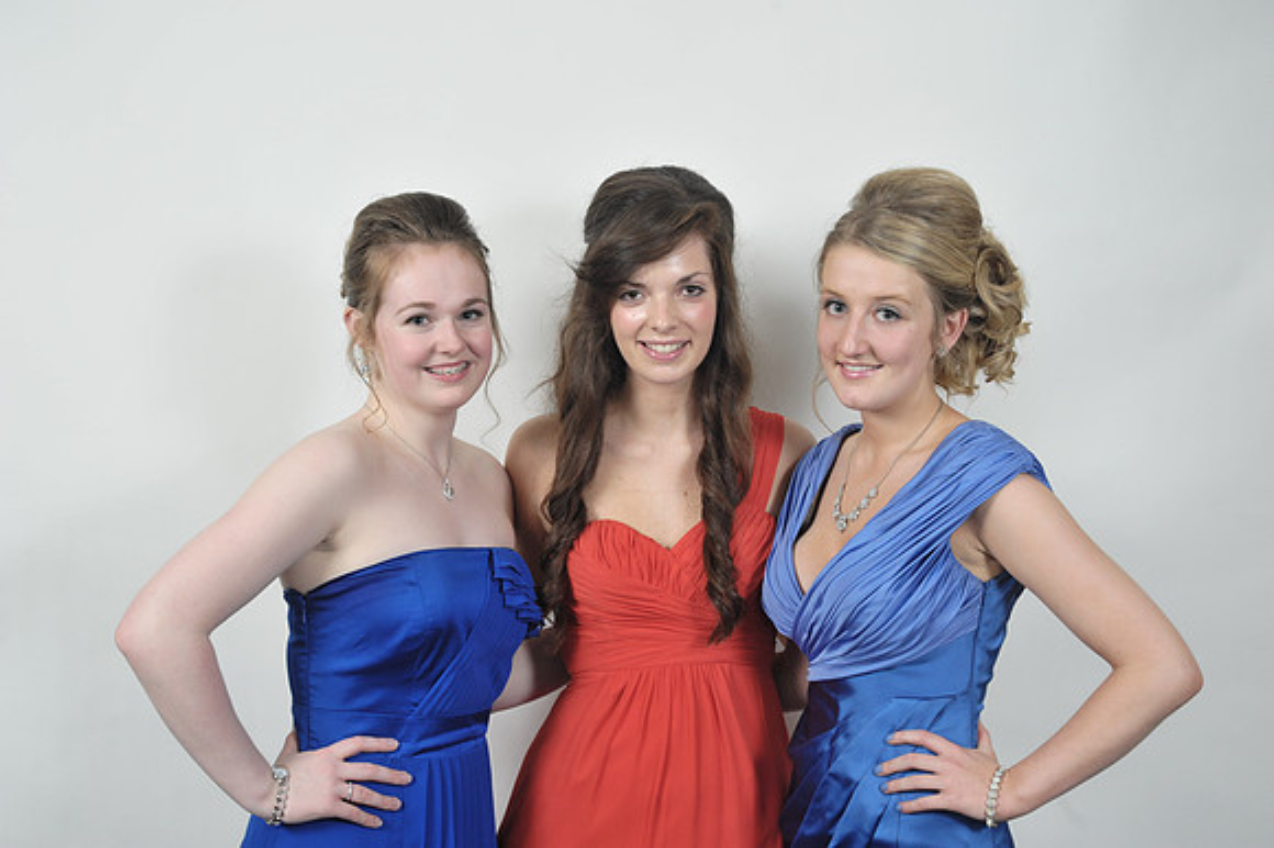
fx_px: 1839
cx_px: 637
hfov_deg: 38.2
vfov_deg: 26.0
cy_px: 424
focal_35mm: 52
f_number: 7.1
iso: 1000
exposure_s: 1/160
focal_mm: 52
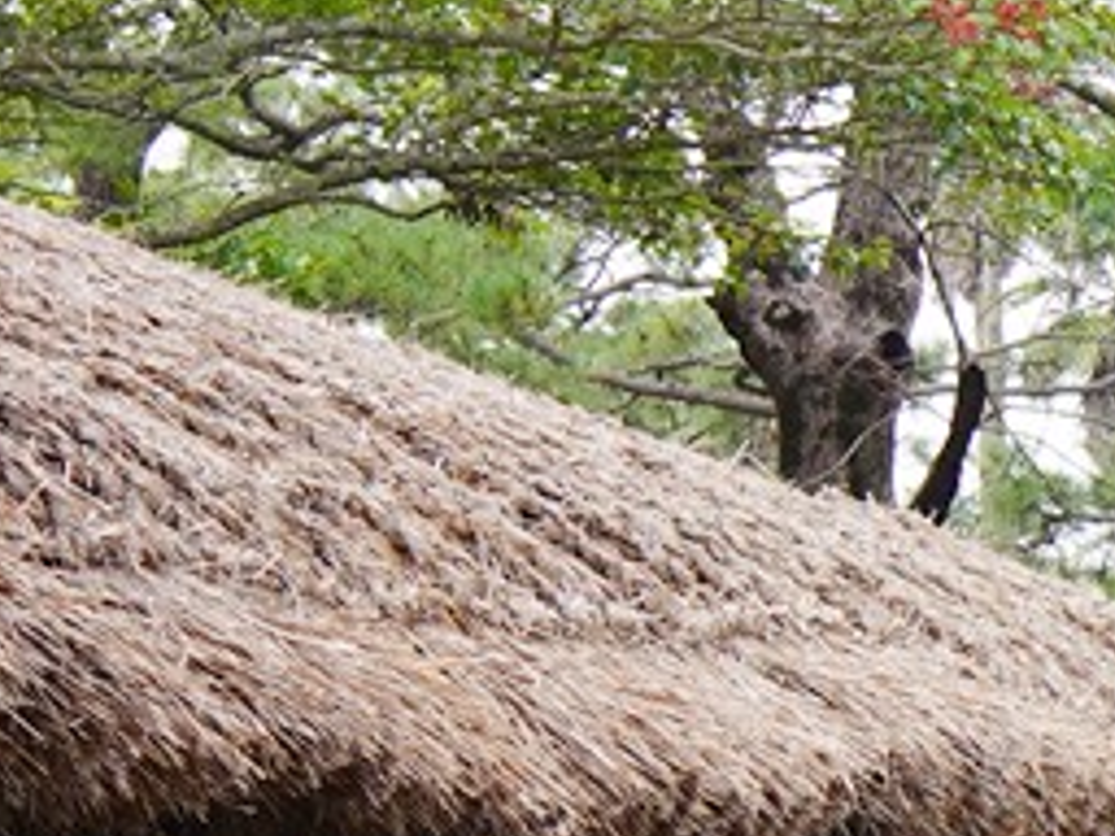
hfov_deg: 6.5
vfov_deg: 5.6
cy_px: 1298
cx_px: 3868
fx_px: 8471
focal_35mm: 263
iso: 200
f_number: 7.1
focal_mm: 35
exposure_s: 1/100
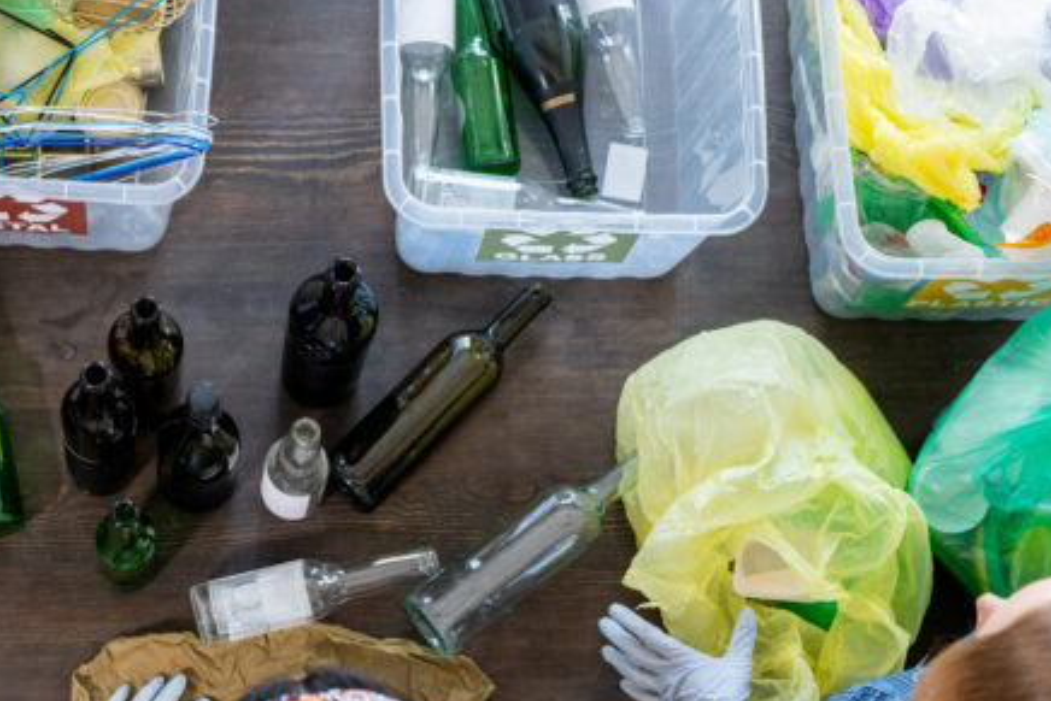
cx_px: 212
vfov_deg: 15.5
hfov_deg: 22.8
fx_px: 2570
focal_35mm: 88
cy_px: 301
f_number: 3.5
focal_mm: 50
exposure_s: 1/200
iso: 800
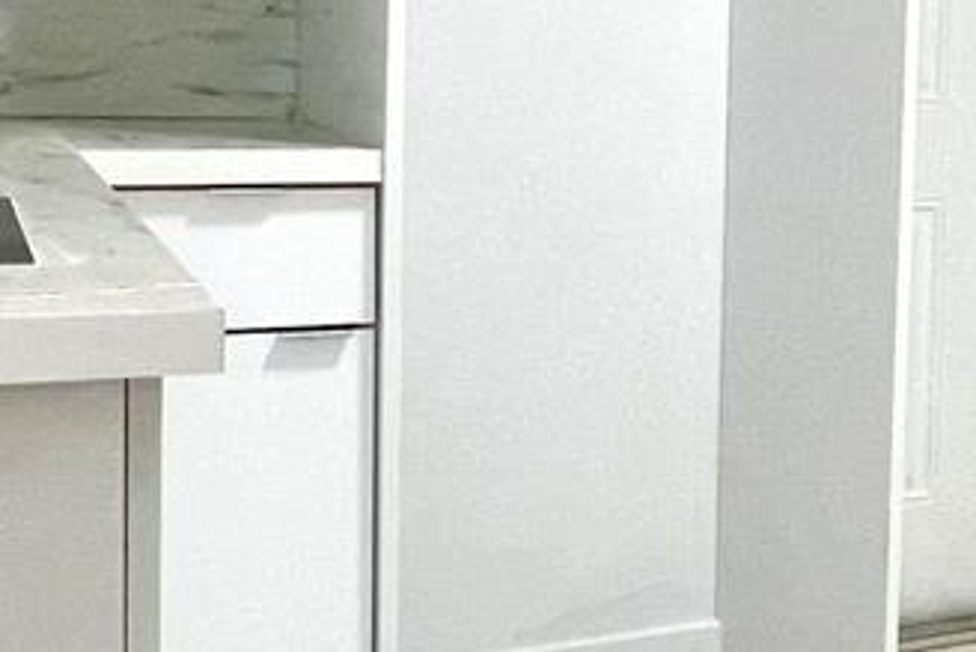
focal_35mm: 66
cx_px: 1095
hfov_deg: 27.7
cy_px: 211
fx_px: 1790
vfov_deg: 20.6
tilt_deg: -6.0
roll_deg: -1.0
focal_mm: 1.57
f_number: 1.8
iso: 80
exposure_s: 1/120
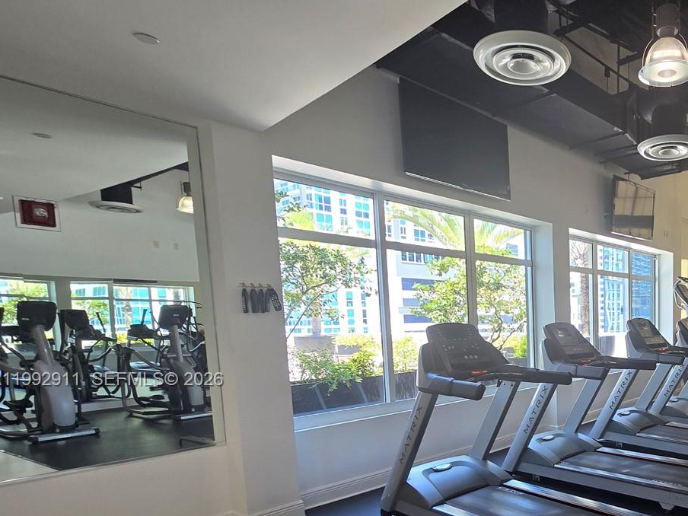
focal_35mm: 23
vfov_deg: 56.3
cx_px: 595
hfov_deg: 64.0
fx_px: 457
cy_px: 381
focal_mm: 2.2
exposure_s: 1/60
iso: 64
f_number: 2.2
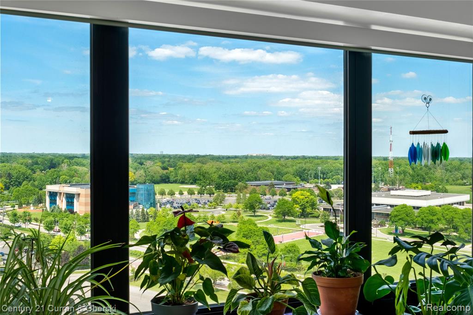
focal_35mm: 41
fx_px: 538
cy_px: 158
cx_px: 236
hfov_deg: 47.4
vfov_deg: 32.6
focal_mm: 27
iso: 500
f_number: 8
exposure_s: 1/30
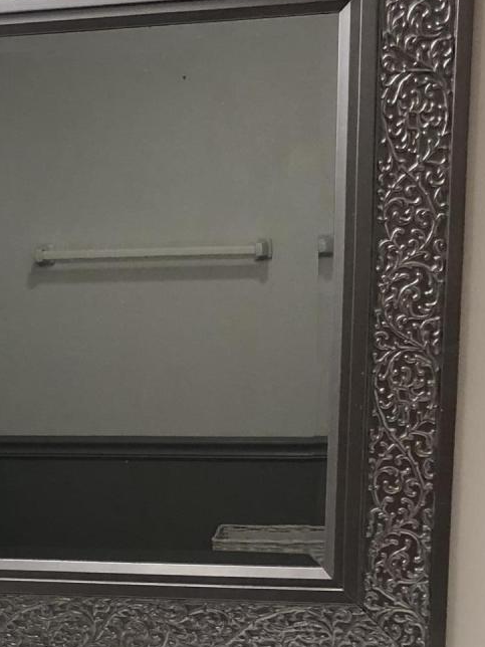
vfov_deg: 21.7
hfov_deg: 16.3
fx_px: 1625
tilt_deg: -16.2
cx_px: -99
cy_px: 653
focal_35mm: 87
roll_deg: +2.0
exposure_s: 1/30
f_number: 1.8
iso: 32
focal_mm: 3.99
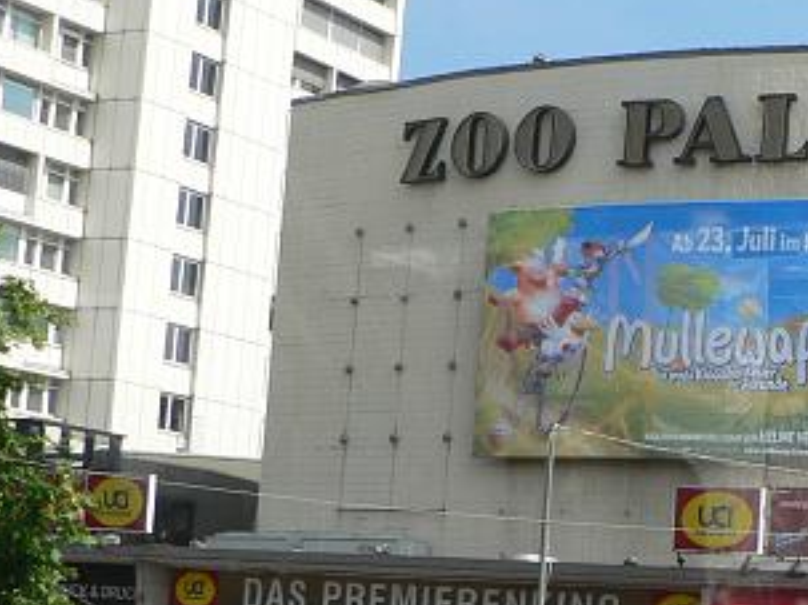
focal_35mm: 95
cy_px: 466
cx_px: 816
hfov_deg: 20.0
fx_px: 2217
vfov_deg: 15.5
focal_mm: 6
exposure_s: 1/400
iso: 80
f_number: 5
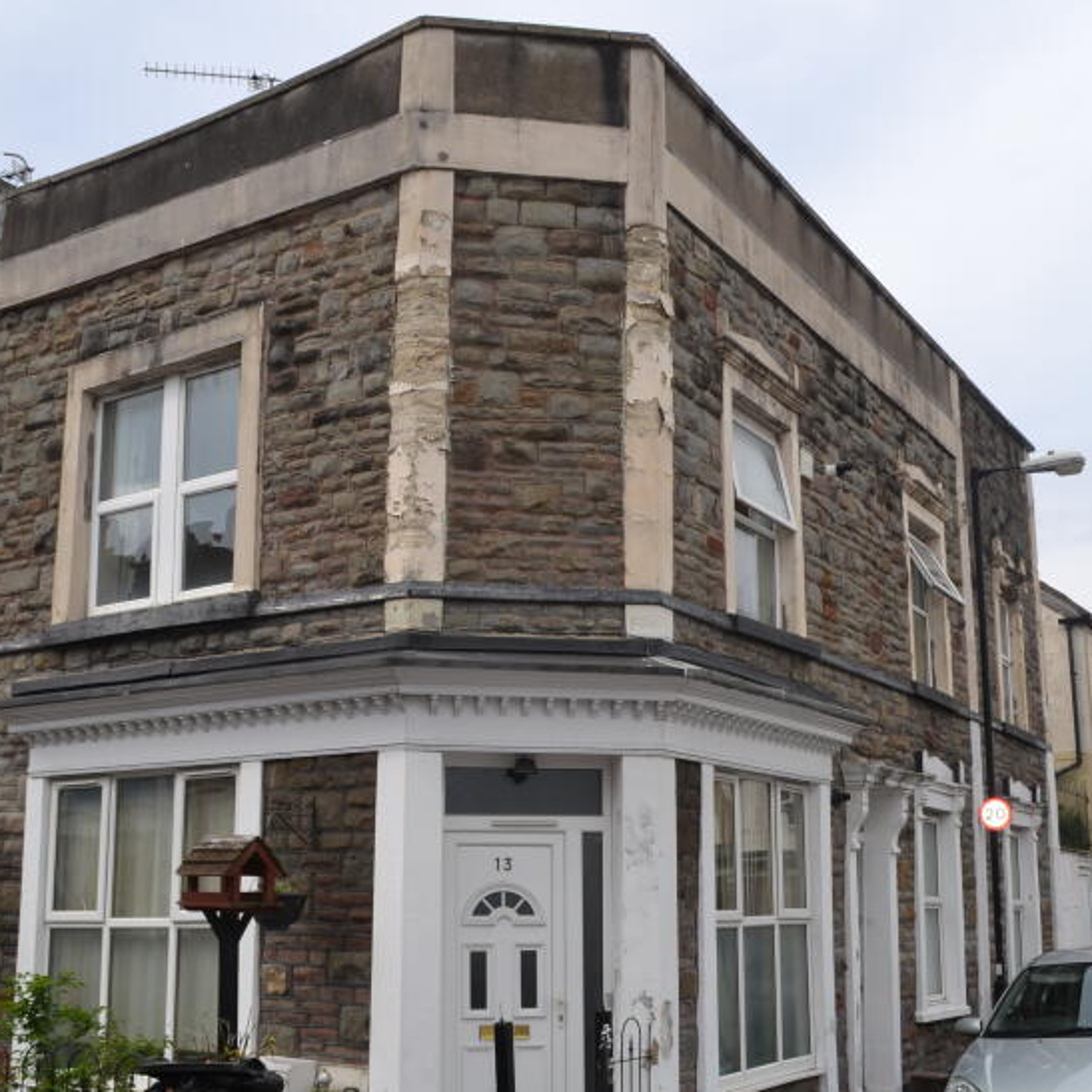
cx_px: 563
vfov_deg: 39.2
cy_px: 552
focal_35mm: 43
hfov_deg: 39.2
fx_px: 1535
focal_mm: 18
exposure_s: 1/200
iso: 100
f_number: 8
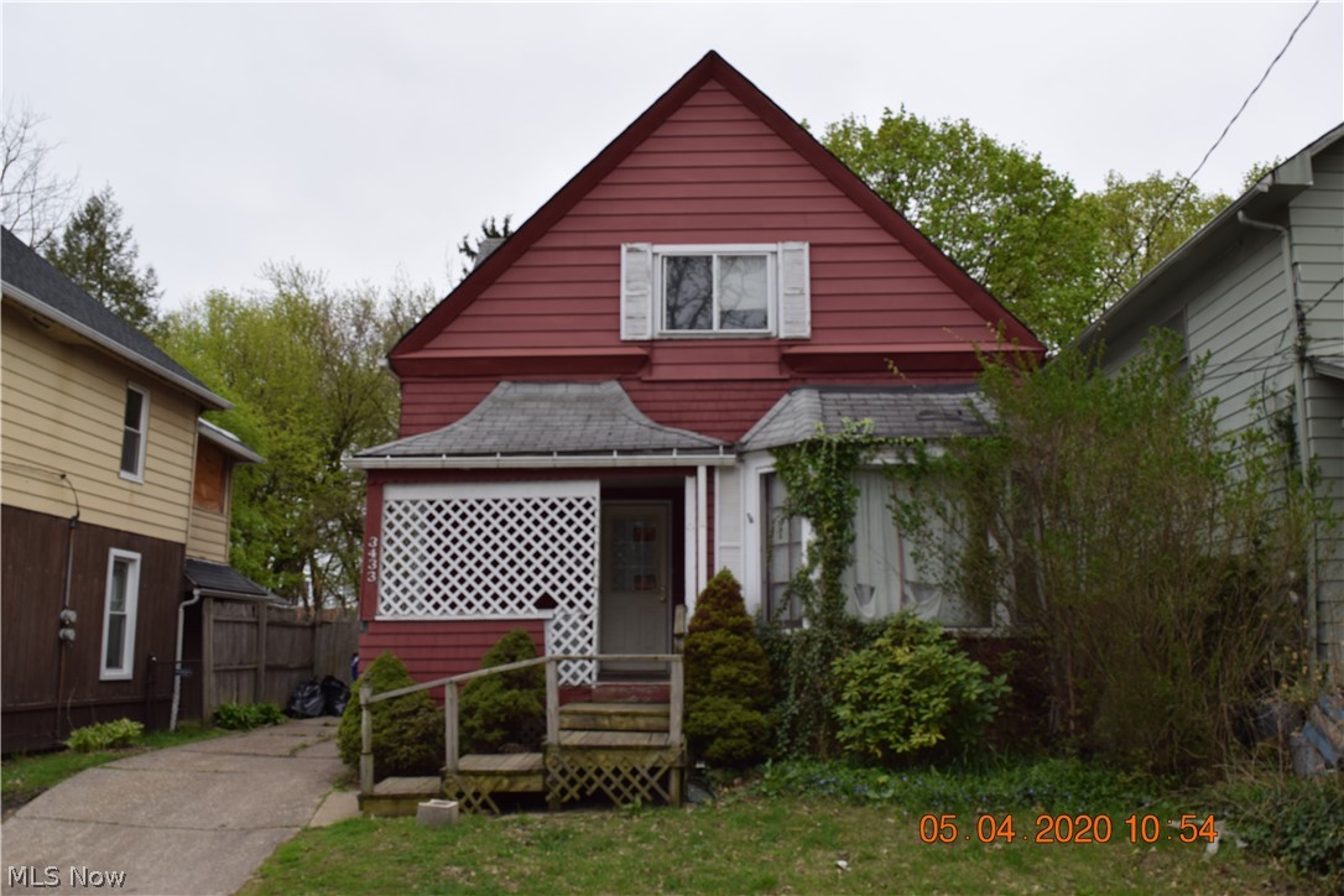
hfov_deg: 61.9
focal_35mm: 30
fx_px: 1120
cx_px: 672
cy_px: 448
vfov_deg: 43.6
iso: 100
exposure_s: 1/200
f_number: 7.1
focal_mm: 20
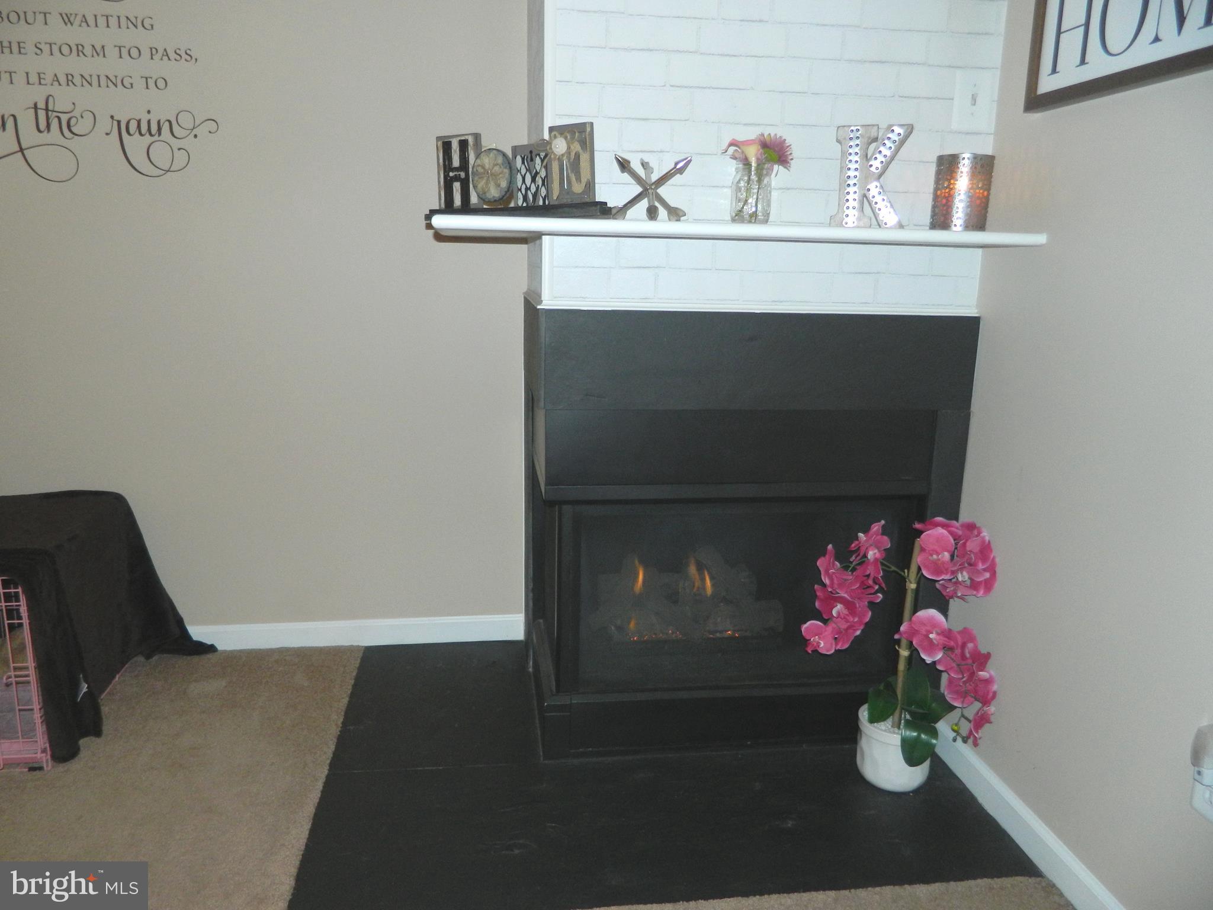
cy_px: 455
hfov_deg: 69.4
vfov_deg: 54.9
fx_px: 876
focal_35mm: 25
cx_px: 606
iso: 200
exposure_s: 1/30
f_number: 3.1
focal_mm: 4.5
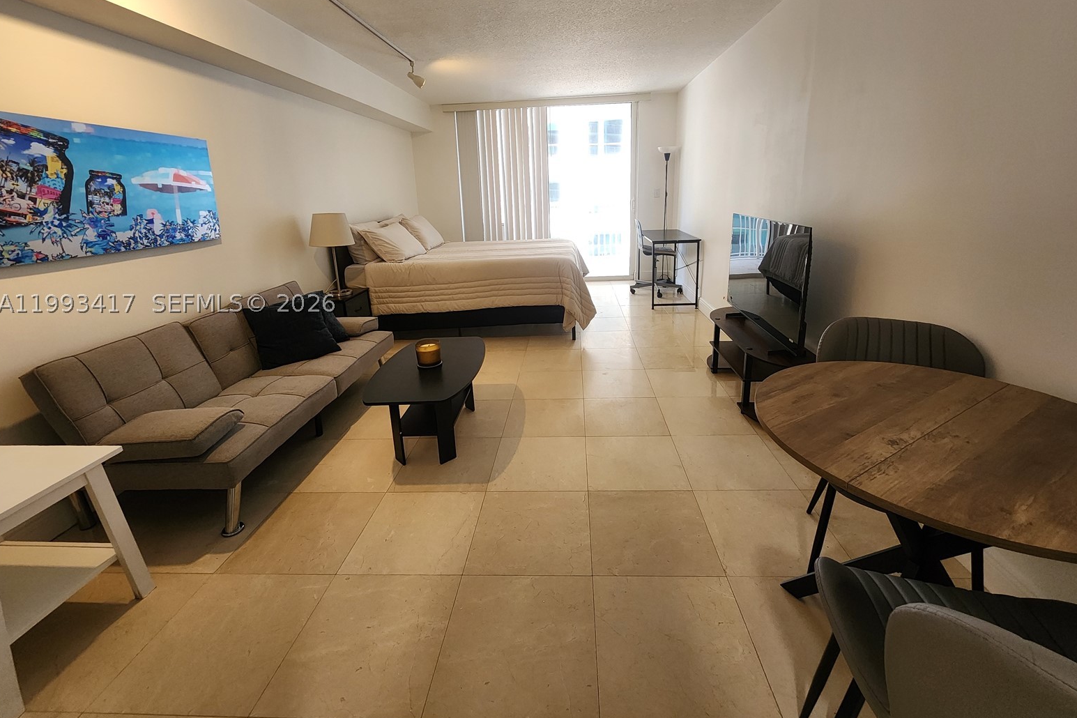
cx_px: 549
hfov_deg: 104.2
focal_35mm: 14
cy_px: 303
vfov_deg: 80.6
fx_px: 419
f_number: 2.2
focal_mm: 2.2
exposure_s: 1/60
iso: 250
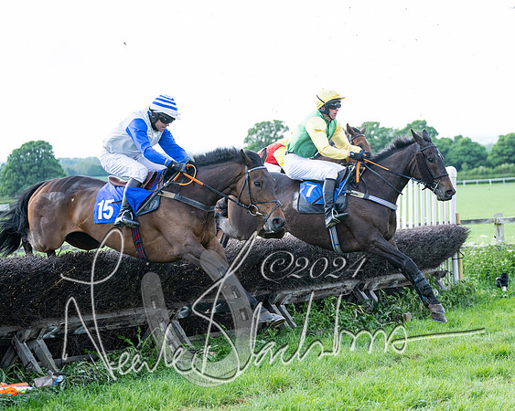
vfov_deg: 17.8
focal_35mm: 86
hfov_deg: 22.1
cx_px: 336
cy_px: 206
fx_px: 1317
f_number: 2.8
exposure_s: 1/2000
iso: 400
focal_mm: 70
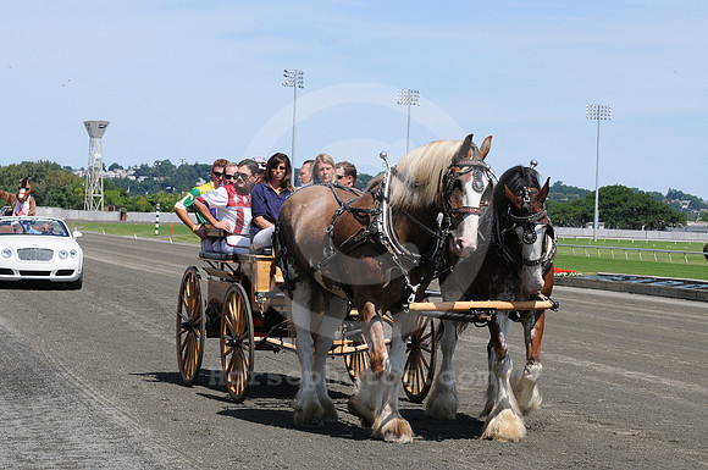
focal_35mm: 105
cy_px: 235
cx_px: 354
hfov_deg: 19.5
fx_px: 2062
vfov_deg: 13.0
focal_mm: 70
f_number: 8
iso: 500
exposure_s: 1/1000
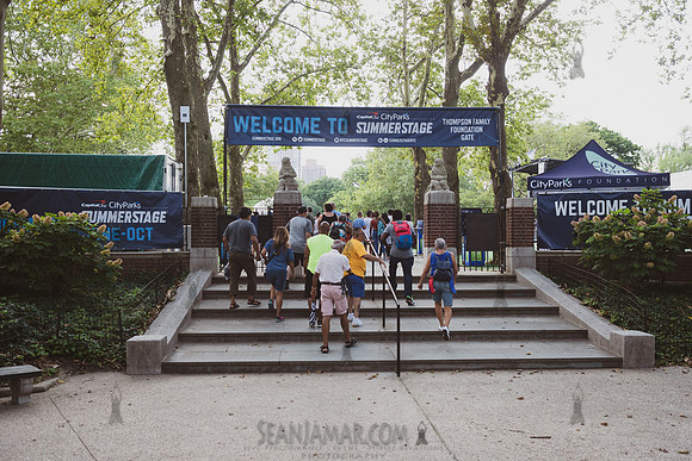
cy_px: 230
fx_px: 696
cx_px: 346
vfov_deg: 36.7
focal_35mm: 36
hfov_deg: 52.8
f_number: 4.5
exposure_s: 1/250
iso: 250
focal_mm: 35
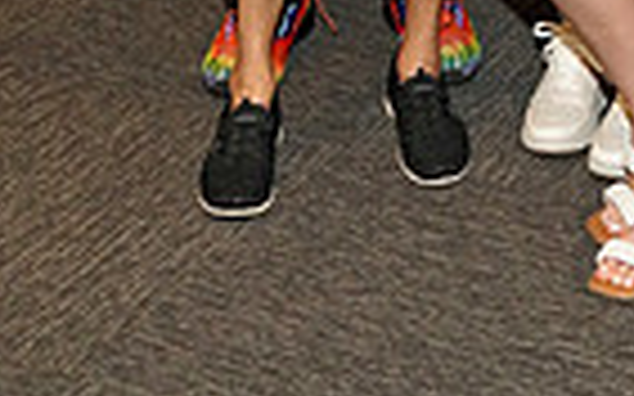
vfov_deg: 9.0
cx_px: 636
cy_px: -562
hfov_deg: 15.6
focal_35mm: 132
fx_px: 2273
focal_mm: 27
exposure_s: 1/125
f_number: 6.3
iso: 3200
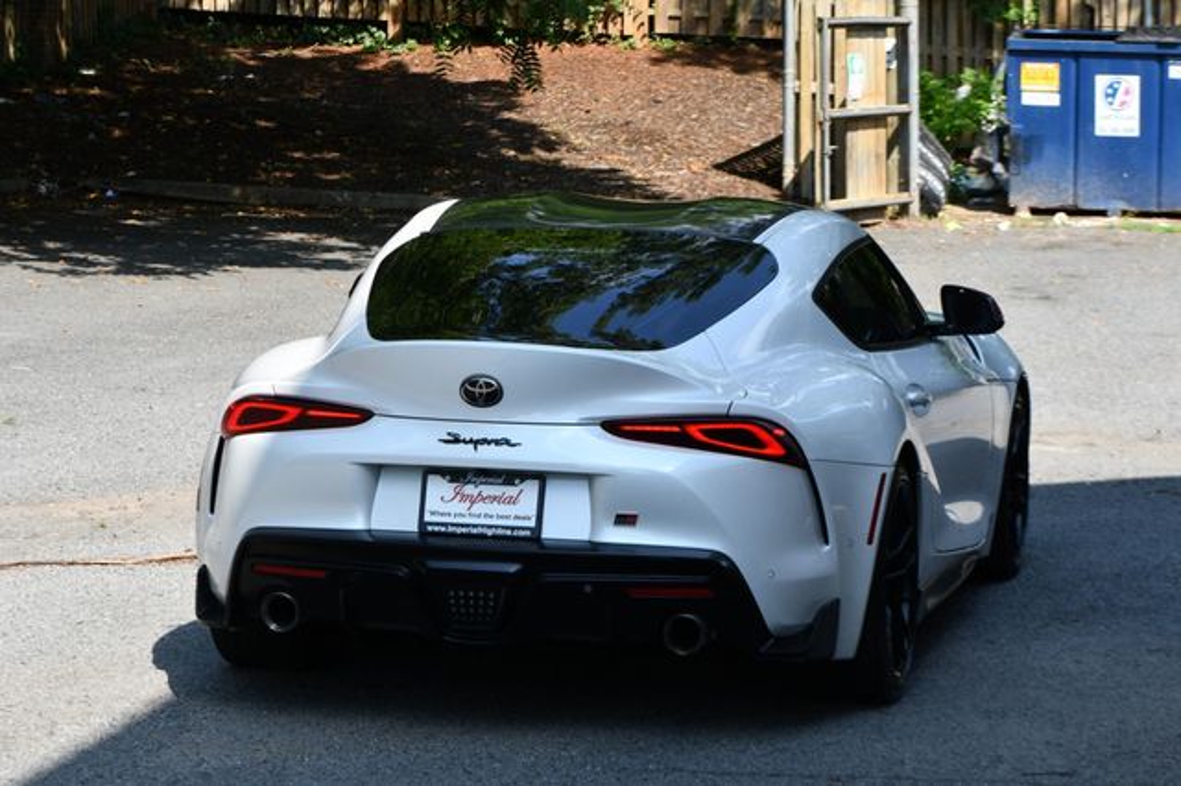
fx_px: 3443
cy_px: 393
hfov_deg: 19.5
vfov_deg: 13.0
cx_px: 590
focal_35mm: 105
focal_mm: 70
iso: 200
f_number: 8
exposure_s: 1/250
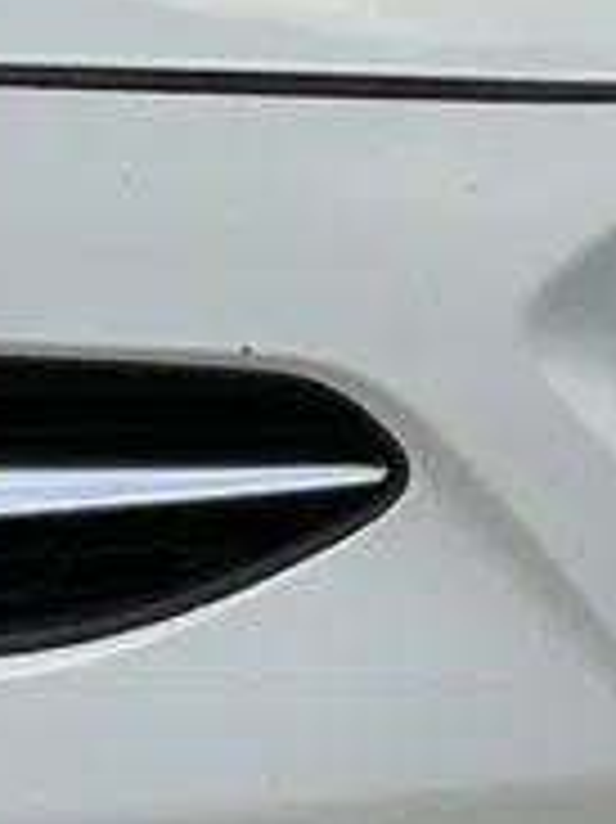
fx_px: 8504
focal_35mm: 358
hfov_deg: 4.0
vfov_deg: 5.5
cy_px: -511
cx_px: 1736
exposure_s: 1/631
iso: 64
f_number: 1.78
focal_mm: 6.86
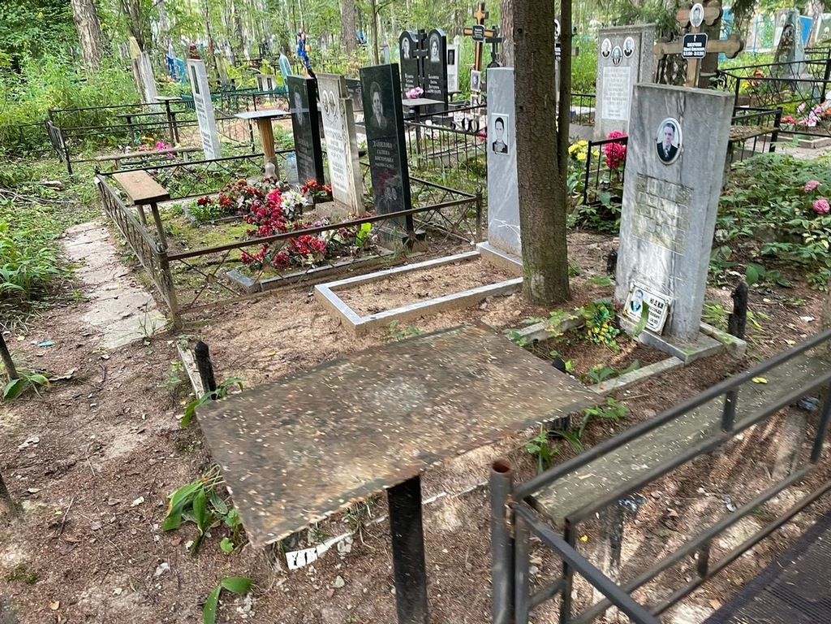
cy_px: 312
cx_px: 416
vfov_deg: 53.1
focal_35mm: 26
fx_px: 624
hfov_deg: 67.3
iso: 125
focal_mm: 4.2
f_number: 1.6
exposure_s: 1/73
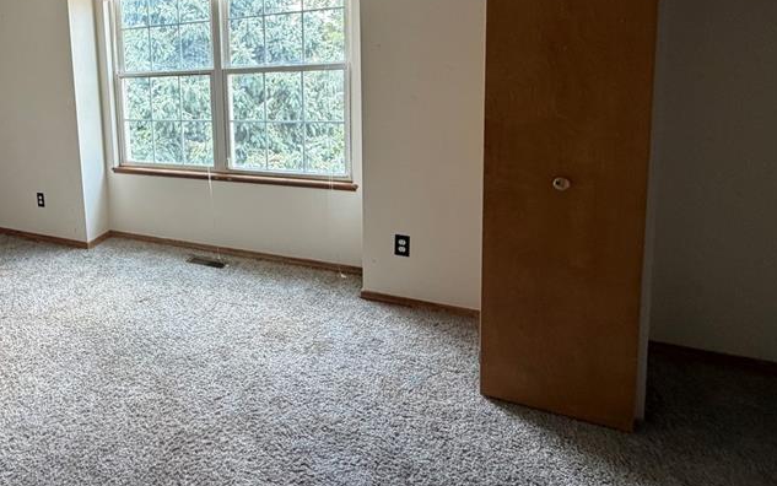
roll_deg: +3.3
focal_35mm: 24
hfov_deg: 67.7
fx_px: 508
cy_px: 120
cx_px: 155
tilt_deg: -6.5
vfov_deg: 49.0
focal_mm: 2.22
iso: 200
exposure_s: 1/121
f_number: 2.2
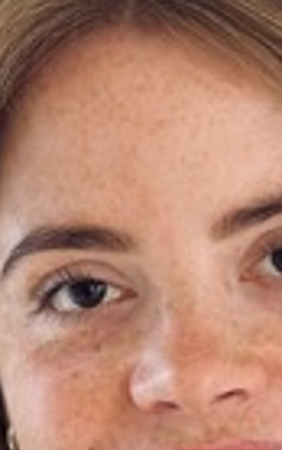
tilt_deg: -7.4
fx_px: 2690
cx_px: 240
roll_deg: +0.1
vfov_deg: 9.4
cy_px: 605
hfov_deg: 6.0
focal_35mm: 219
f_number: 1.78
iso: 160
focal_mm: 6.86
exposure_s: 1/60
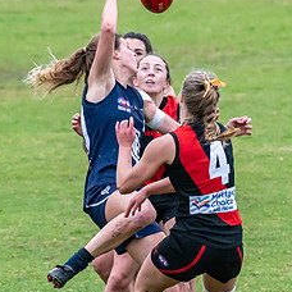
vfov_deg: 1.3
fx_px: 12416
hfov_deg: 1.3
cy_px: 150
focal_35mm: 1301
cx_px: 265
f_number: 7.1
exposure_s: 1/2000
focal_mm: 280
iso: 1250
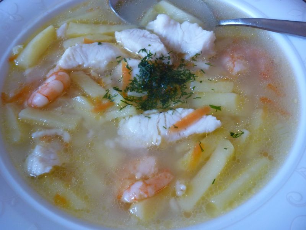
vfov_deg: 42.9
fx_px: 292
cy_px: 115
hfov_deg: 55.4
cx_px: 153
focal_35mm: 33
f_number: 2.8
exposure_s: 1/30
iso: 250
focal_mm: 5.5
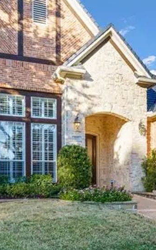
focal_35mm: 38
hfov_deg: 33.4
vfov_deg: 51.3
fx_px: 259
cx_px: 97
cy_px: 105
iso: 125
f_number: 4
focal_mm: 20
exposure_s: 1/640
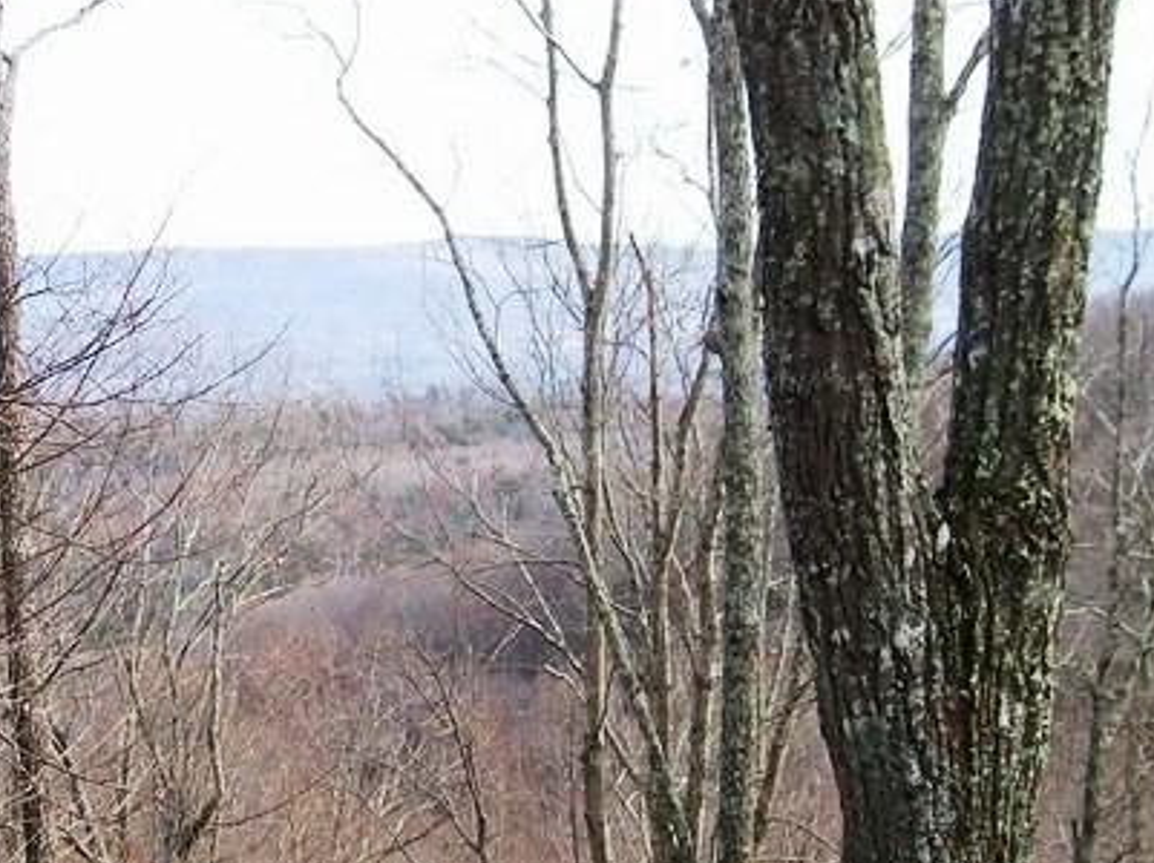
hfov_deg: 29.9
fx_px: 2132
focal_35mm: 64
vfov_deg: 22.8
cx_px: 322
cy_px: 545
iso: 80
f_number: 2.7
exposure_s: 1/183
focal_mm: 6
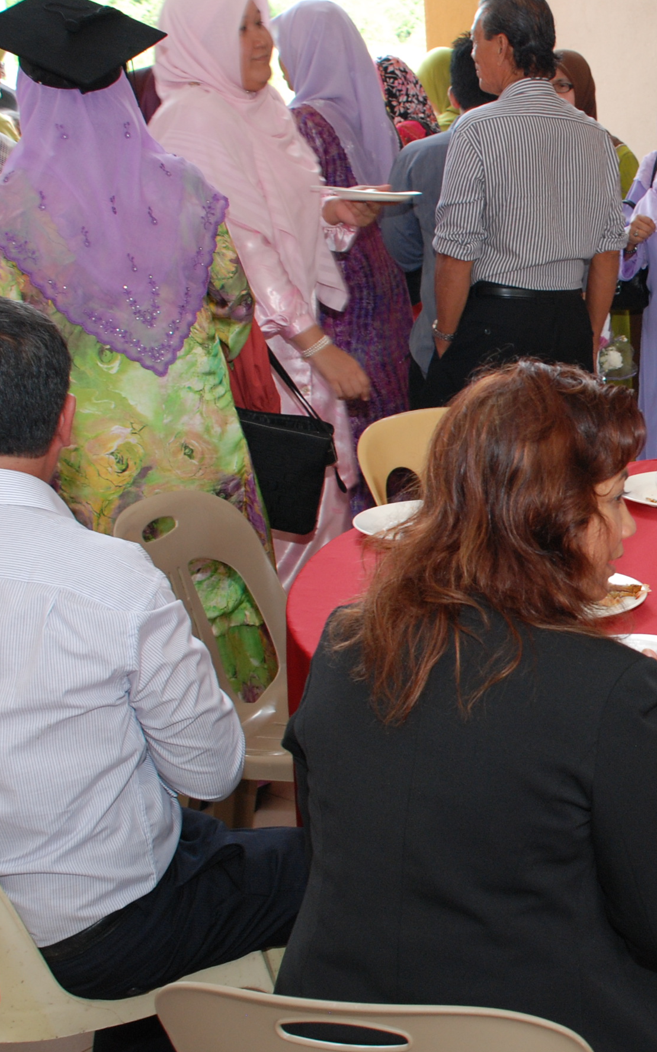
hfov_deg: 20.2
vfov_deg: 34.0
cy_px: 574
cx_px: 796
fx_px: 1719
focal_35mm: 60
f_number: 5.6
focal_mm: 24
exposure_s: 1/60
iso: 400
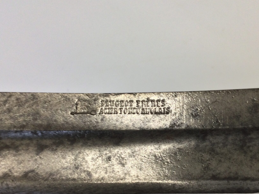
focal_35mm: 49
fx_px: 367
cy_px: 108
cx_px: 148
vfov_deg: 29.6
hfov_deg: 38.8
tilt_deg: -64.7
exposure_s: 1/33
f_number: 2.4
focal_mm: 3.3
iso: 32
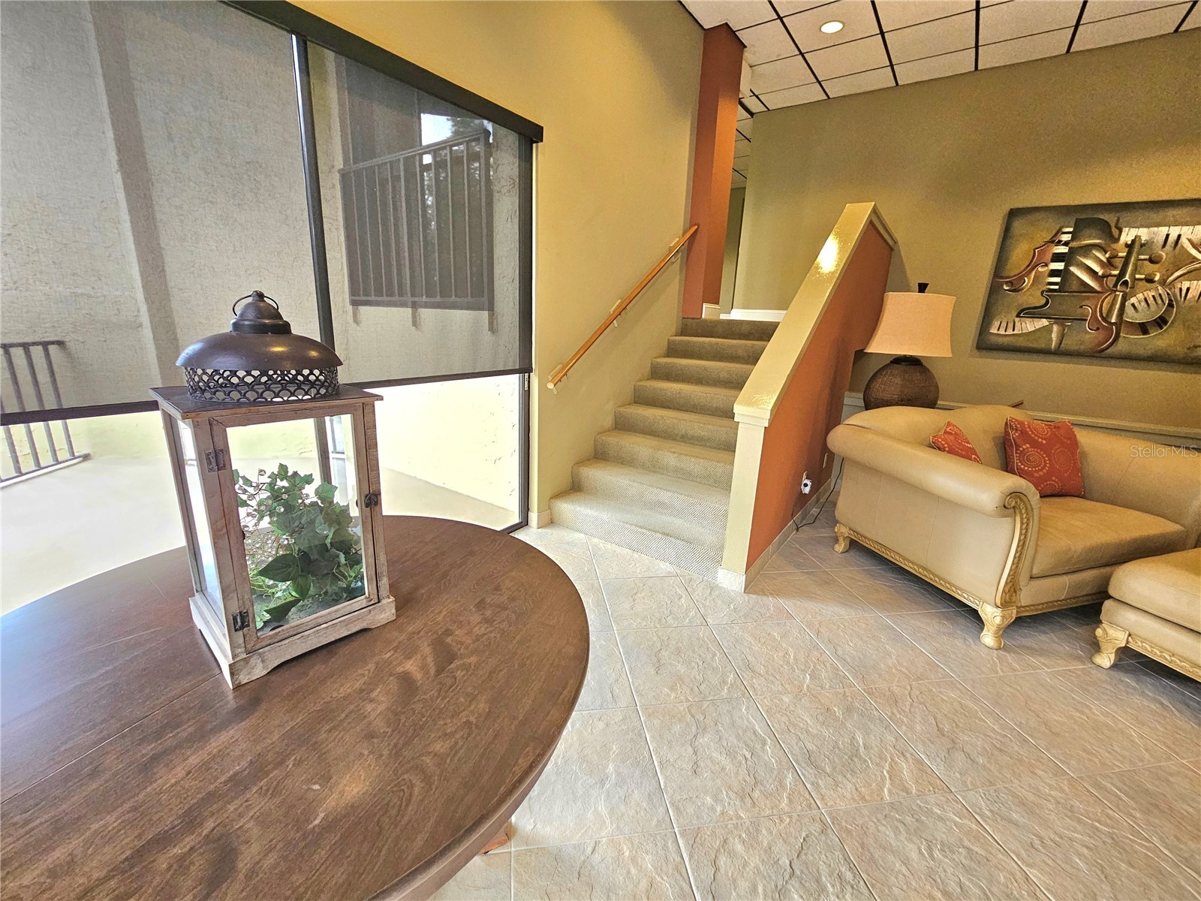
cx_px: 600
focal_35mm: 13
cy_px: 450
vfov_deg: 89.9
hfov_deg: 106.2
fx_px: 451
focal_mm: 2.2
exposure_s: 1/77.5
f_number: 2.2
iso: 200
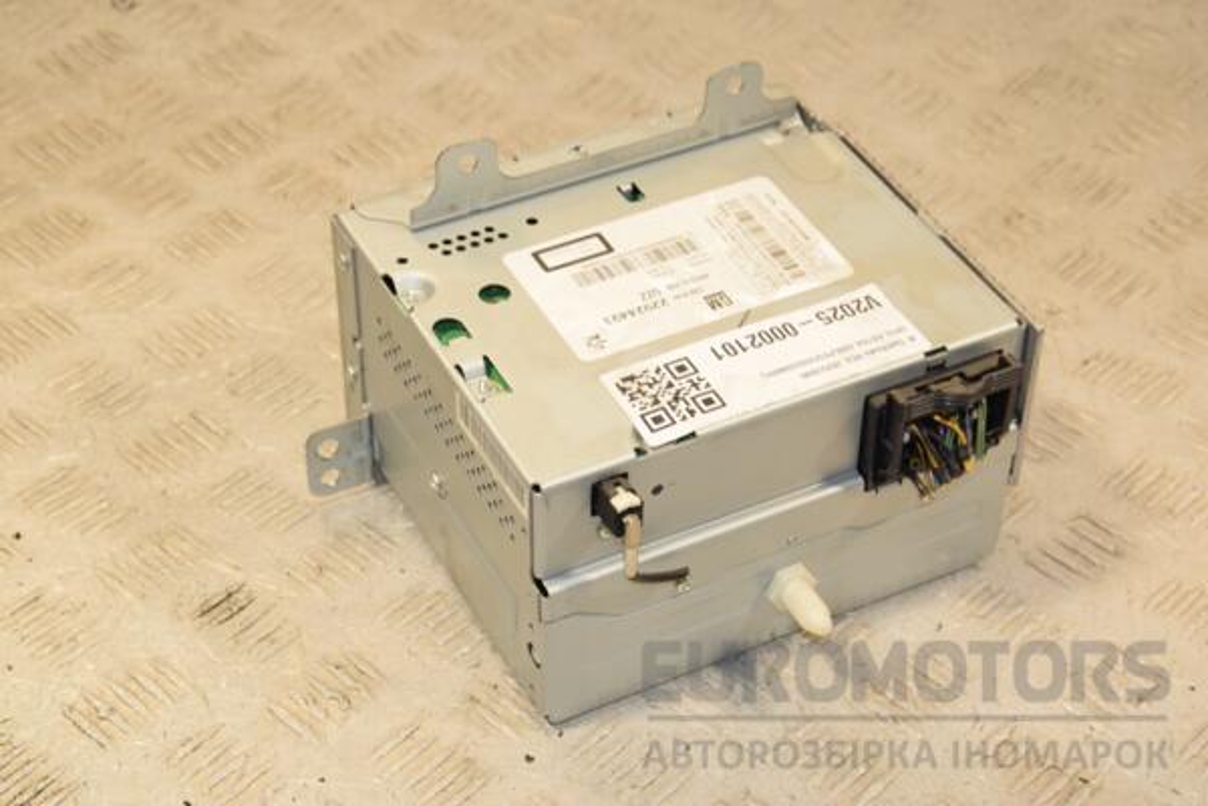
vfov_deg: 18.2
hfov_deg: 27.0
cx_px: 604
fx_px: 2516
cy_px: 403
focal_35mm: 75
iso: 800
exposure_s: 1/200
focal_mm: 50
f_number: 8
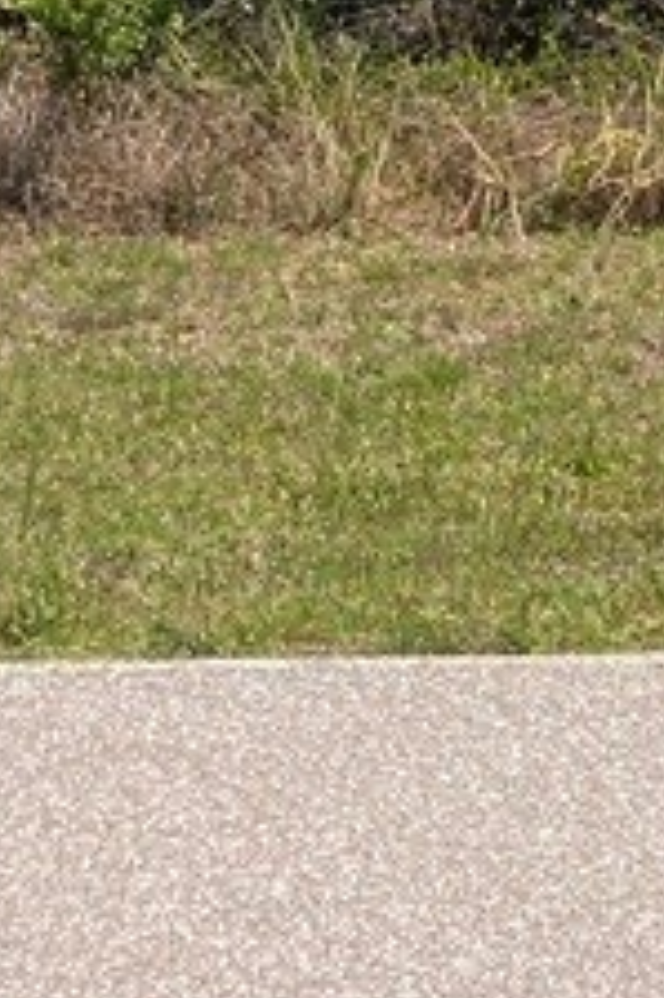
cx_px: 1226
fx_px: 3685
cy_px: -575
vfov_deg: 14.3
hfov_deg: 9.7
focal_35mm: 133
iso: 32
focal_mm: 3.99
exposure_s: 1/1473
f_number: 1.8
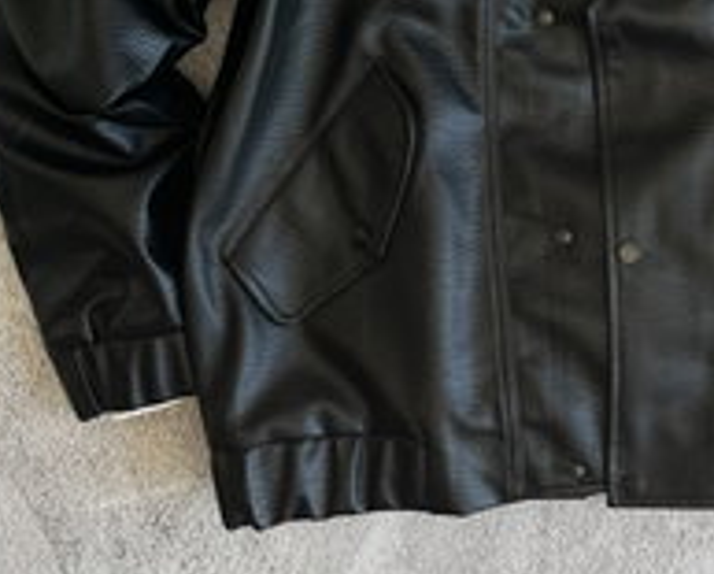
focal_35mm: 70
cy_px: -54
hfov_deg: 26.3
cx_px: 629
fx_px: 1481
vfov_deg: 20.9
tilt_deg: -87.2
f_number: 1.6
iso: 40
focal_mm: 5.1
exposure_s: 1/157
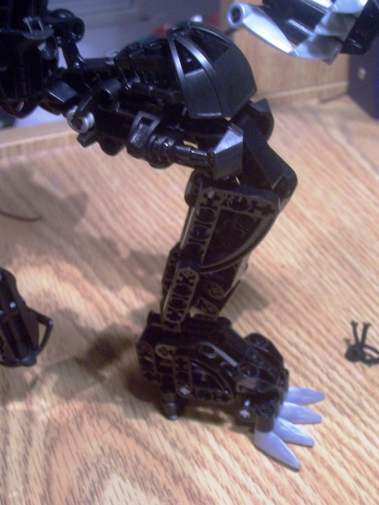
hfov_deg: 27.5
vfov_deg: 36.2
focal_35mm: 53
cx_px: 190
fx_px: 774
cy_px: 252
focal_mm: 8.6
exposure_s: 1/15
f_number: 3.4
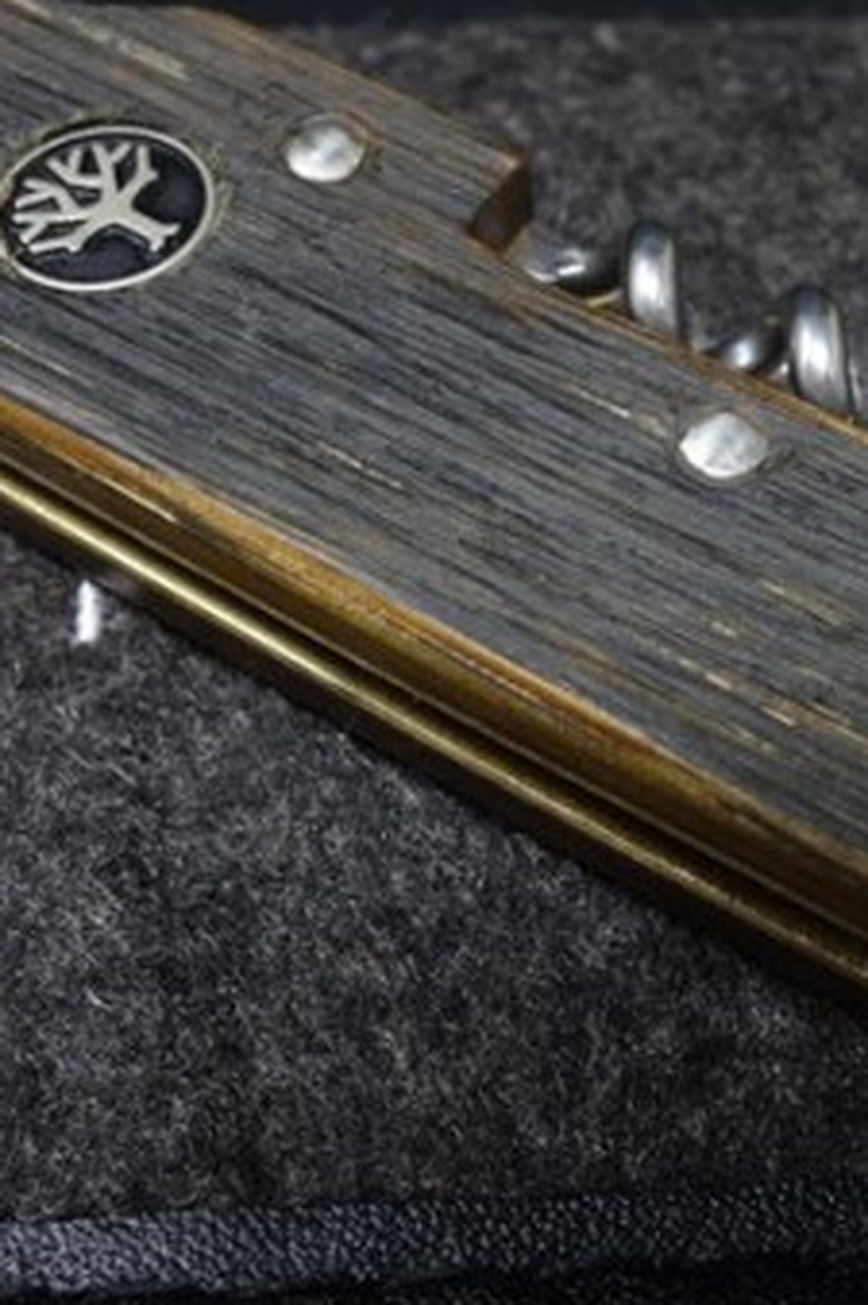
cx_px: 633
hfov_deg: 25.2
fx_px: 1919
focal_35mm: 53
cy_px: 598
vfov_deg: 37.5
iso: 640
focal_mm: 10.4
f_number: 8
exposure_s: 1/30
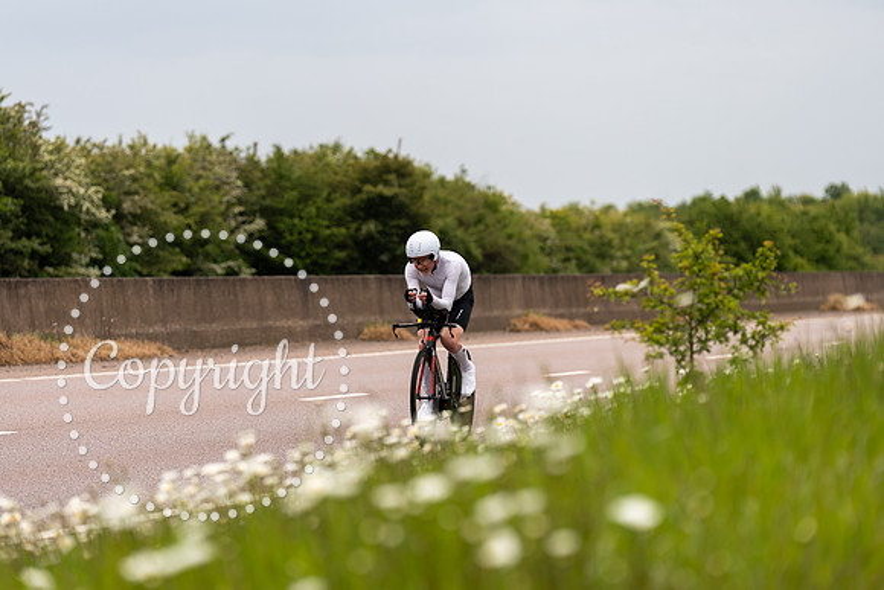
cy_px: 295
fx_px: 4052
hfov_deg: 12.4
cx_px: 442
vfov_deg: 8.3
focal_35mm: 165
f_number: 3.5
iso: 200
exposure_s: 1/1000
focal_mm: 165
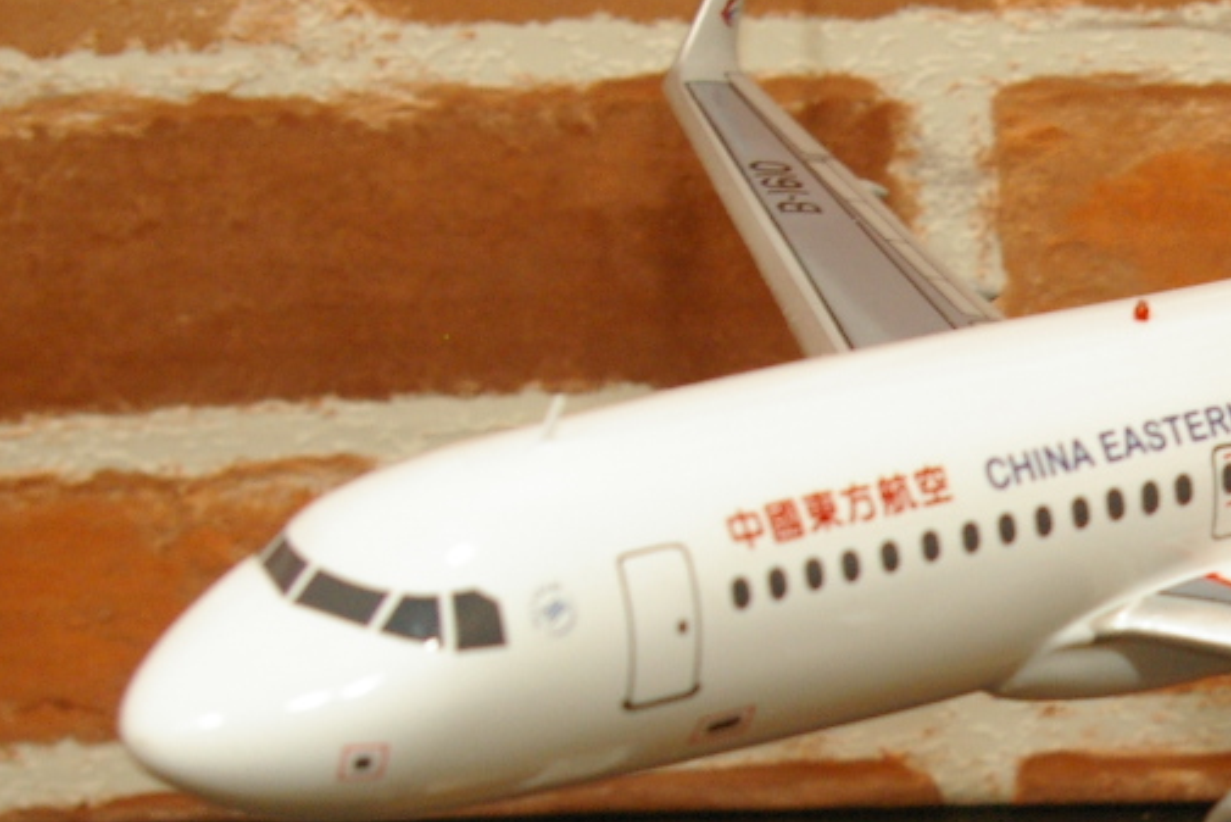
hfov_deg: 13.3
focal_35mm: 151
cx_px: 1397
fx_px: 5148
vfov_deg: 9.1
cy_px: 766
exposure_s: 1/45
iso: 800
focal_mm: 33
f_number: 5.6
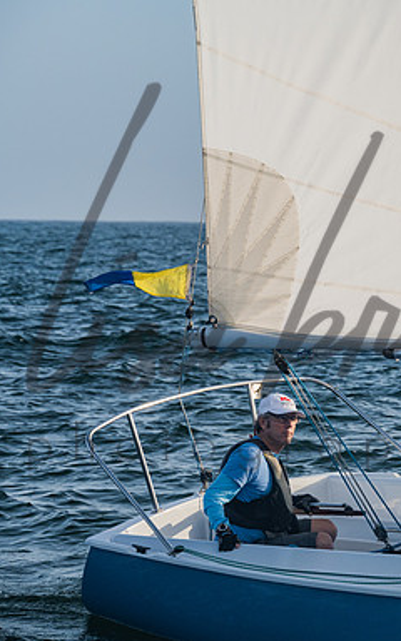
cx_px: 399
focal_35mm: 223
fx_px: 3899
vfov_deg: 9.4
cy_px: 321
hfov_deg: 5.9
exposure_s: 1/640
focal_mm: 145
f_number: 8
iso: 400
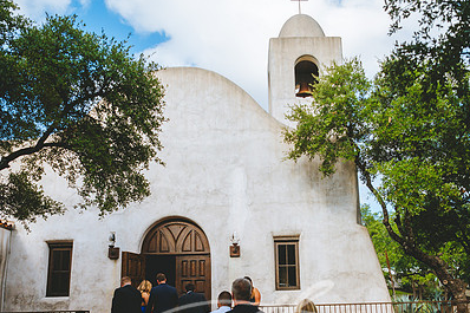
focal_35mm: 35
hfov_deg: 54.3
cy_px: 214
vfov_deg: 37.3
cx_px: 266
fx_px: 457
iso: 640
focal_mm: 24
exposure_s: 1/6400
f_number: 2.8
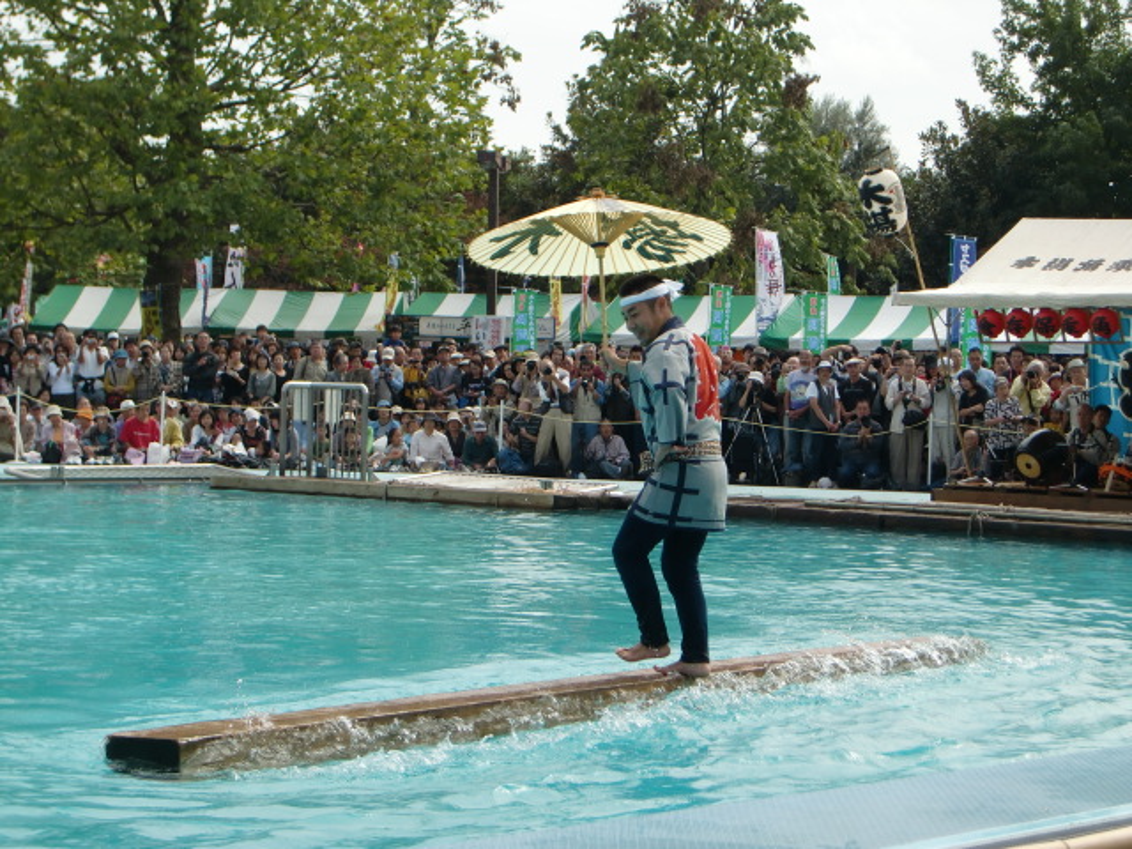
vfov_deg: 18.7
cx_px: 566
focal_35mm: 79
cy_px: 424
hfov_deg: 24.7
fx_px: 2583
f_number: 4.6
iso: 64
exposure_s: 1/320
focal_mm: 13.9
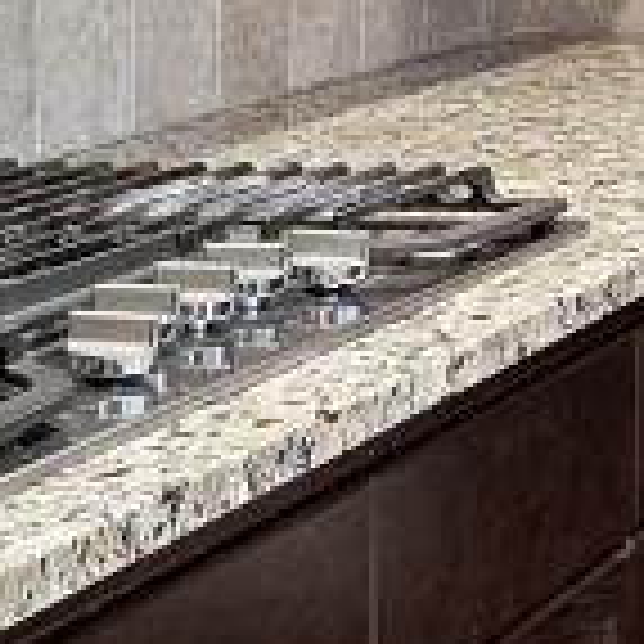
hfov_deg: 9.8
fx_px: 3104
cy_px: -284
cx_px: 1765
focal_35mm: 147
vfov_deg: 11.4
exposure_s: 1/3.33
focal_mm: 11
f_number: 8
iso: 320
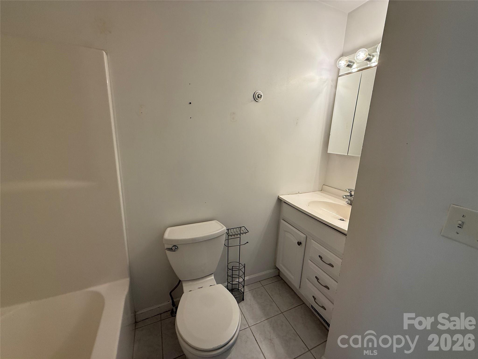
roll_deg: -2.0
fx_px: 193
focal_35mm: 14
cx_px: 239
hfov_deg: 102.1
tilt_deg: -12.8
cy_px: 180
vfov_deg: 85.7
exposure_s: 1/120
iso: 125
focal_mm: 2.22
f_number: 2.2
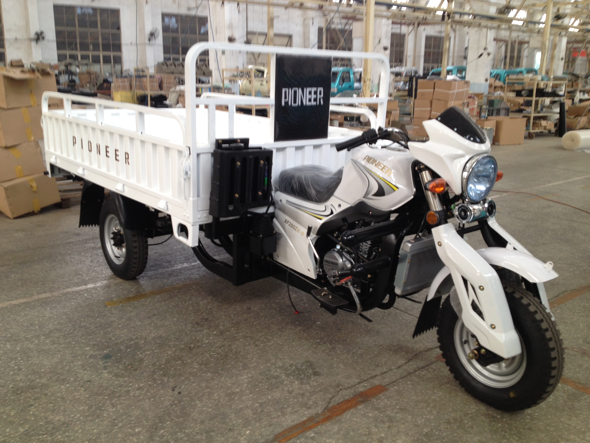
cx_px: 295
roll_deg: -1.2
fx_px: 597
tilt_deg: -20.2
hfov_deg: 52.6
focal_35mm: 35
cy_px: 222
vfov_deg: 40.7
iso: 50
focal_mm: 4.28
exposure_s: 1/24
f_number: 2.4
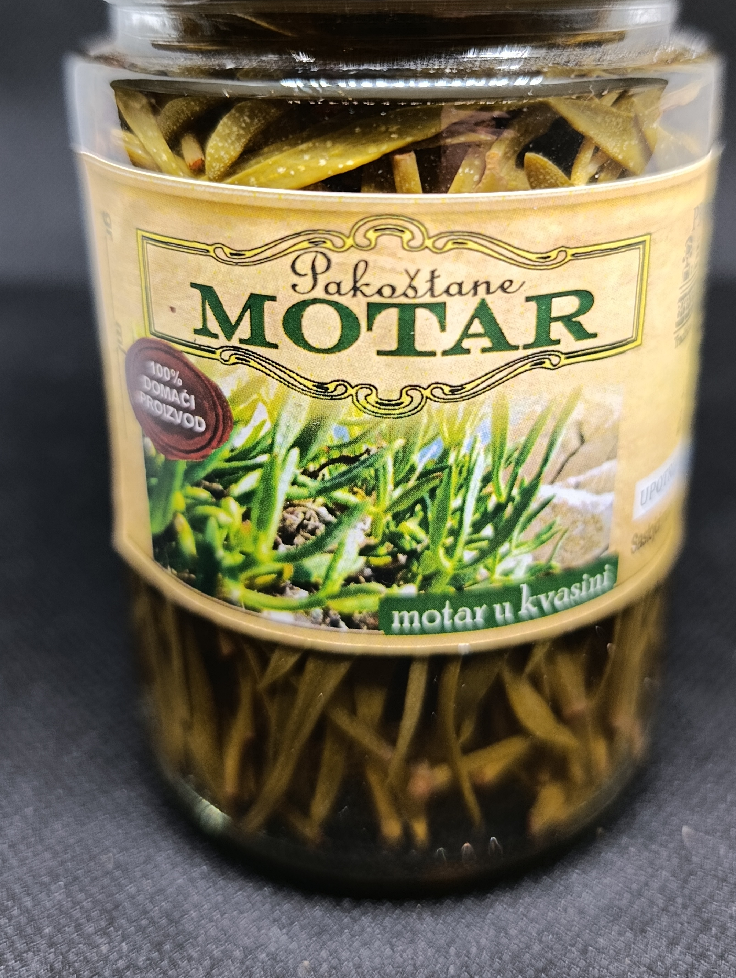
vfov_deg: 54.5
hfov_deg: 43.0
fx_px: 933
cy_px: 356
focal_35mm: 33
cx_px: 389
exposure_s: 1/50
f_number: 1.65
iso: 627
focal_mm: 6.11
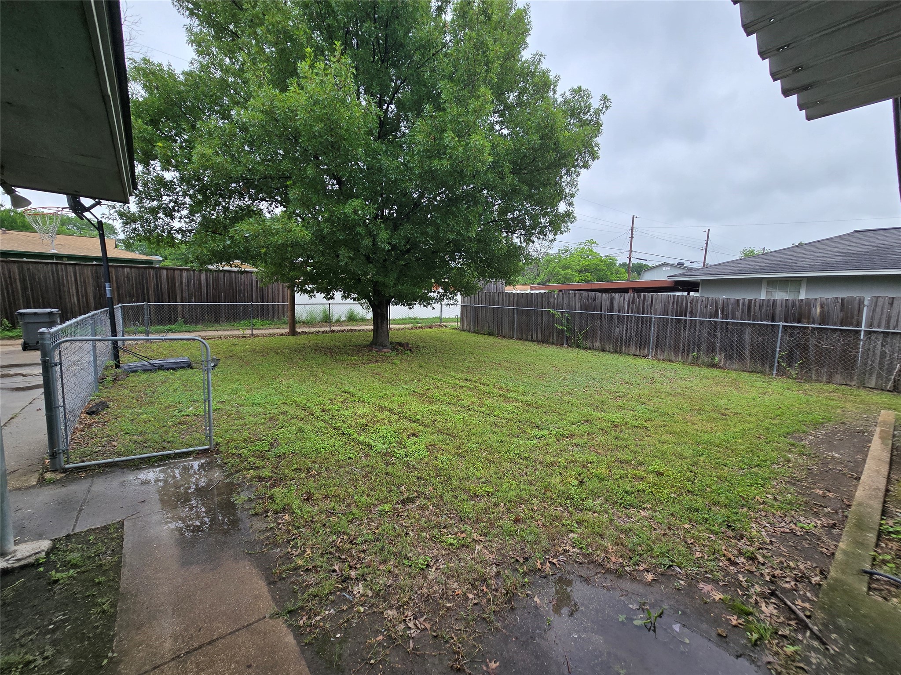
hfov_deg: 106.2
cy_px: 338
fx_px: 338
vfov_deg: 89.9
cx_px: 450
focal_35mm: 13
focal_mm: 2.2
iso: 50
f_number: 2.2
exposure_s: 1/556
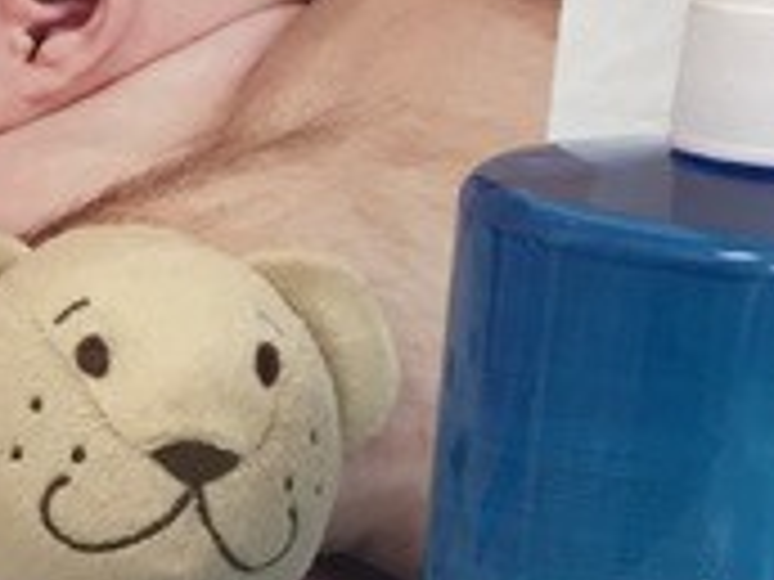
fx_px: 2415
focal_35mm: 108
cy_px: 405
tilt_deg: -16.1
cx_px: -454
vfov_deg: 13.7
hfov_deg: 16.3
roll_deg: -0.8
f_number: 2.2
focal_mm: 4.15
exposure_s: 1/33
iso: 50
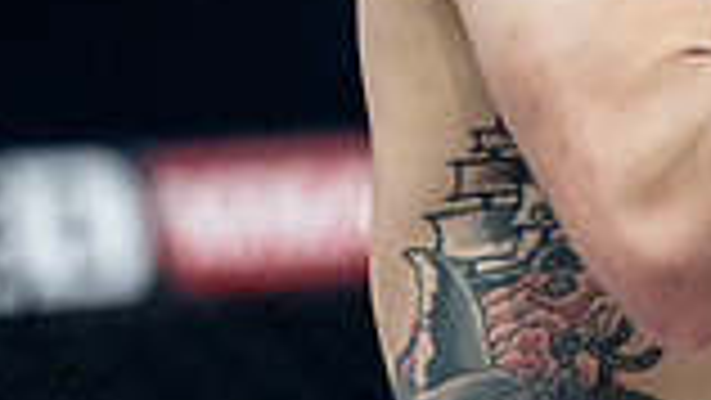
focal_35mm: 576
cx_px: 814
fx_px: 10863
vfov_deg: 2.1
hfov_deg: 3.7
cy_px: -240
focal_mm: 150
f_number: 2
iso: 3200
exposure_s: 1/1250
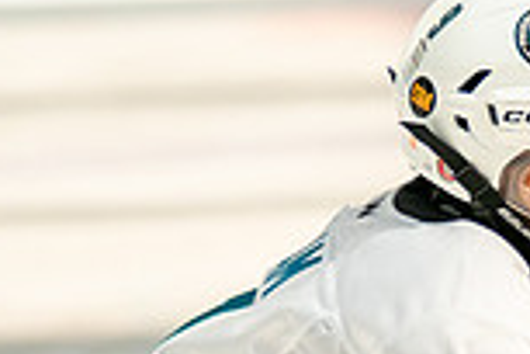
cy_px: 358
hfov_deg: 1.9
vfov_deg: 1.3
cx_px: 515
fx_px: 16075
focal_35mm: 1092
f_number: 3.2
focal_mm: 221
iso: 1600
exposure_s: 1/5000
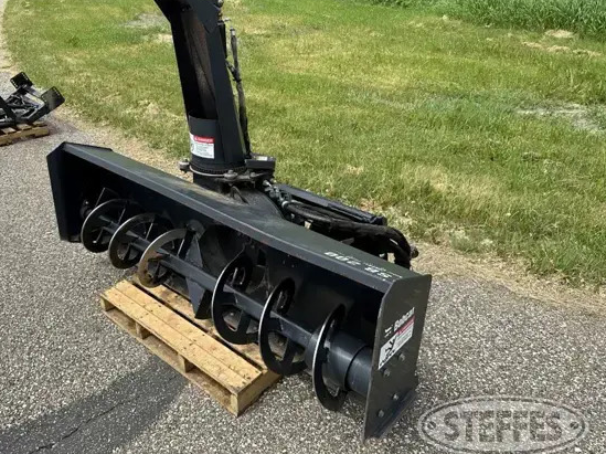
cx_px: 259
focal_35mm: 28
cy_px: 205
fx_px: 490
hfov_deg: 63.2
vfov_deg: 49.6
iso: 80
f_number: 1.78
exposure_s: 1/3247
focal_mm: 6.86
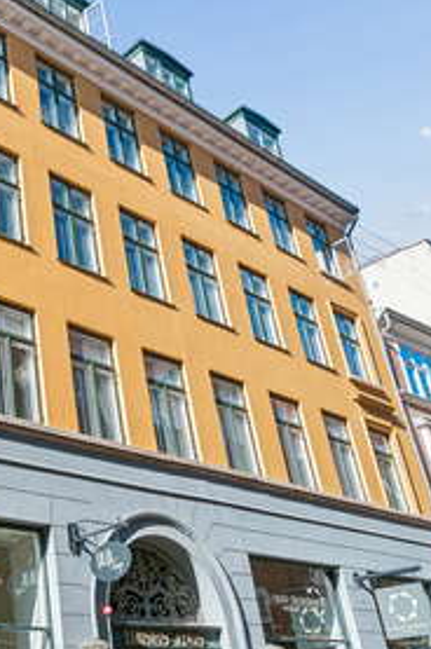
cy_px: 323
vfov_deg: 47.5
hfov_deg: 29.8
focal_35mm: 41
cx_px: -26
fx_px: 738
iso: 200
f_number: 10
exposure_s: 1/320
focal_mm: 18
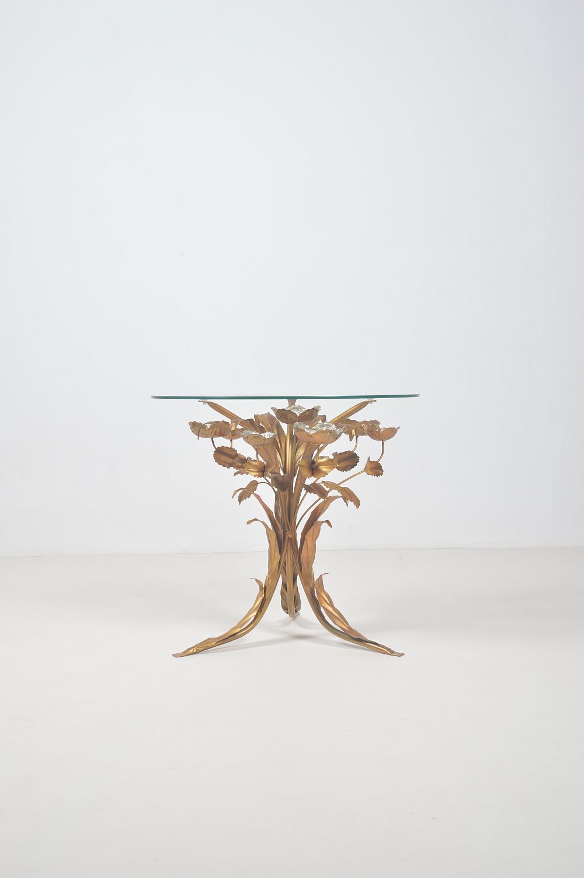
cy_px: 439
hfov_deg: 28.0
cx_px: 292
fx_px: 1170
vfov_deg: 41.1
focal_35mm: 48
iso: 100
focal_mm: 32
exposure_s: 1/125
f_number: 18
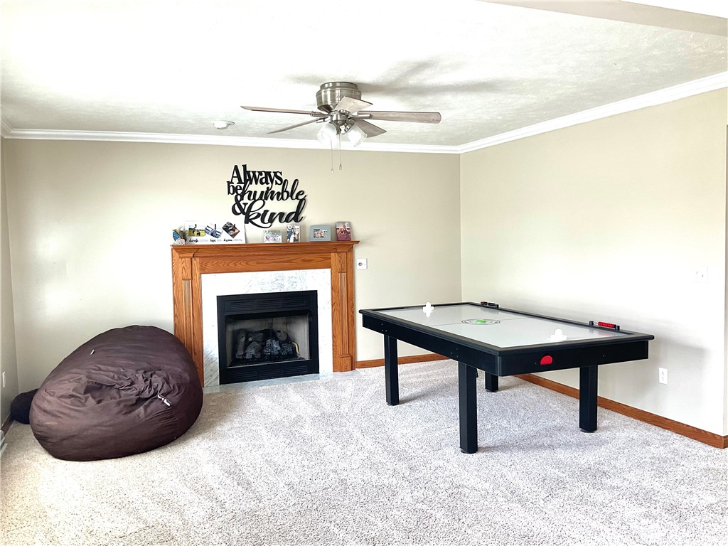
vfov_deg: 48.2
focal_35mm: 29
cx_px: 364
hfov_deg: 61.7
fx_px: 610
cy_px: 273
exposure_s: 1/60
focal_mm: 3
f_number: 1.8
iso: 40
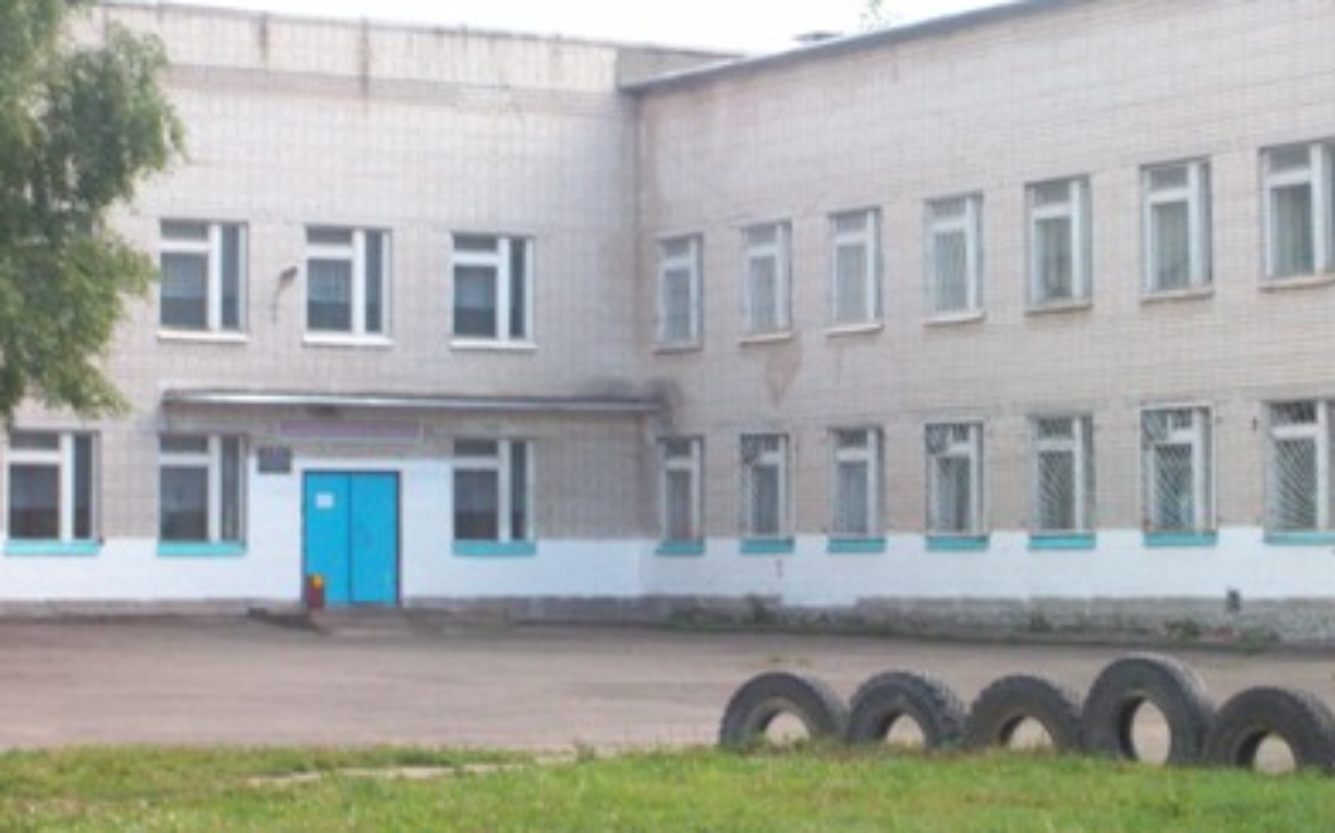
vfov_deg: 12.0
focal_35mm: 109
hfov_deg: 19.1
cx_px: 666
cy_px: 347
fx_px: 3964
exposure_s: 1/145
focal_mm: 17.1
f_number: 5.1
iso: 160
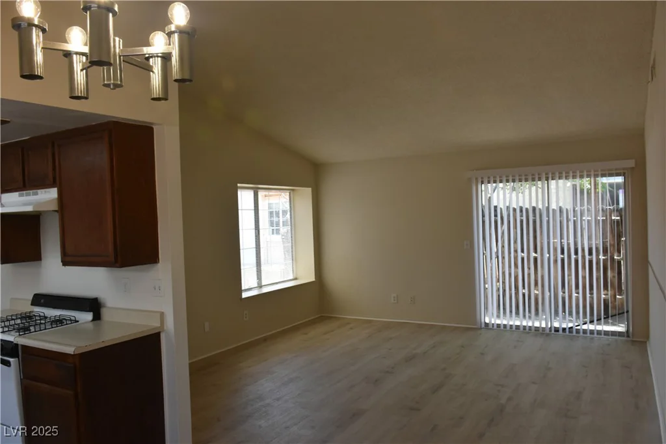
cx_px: 333
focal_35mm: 27
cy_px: 222
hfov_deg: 67.4
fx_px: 500
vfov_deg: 47.9
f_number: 6.3
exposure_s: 1/160
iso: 800
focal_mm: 18
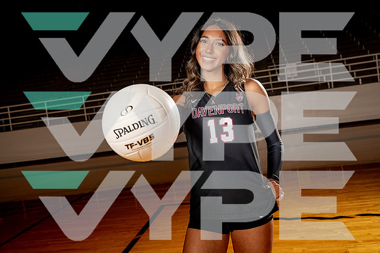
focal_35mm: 38
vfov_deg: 35.1
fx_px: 401
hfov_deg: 50.7
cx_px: 190
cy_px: 126
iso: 100
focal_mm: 38
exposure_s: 1/250
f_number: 5.6
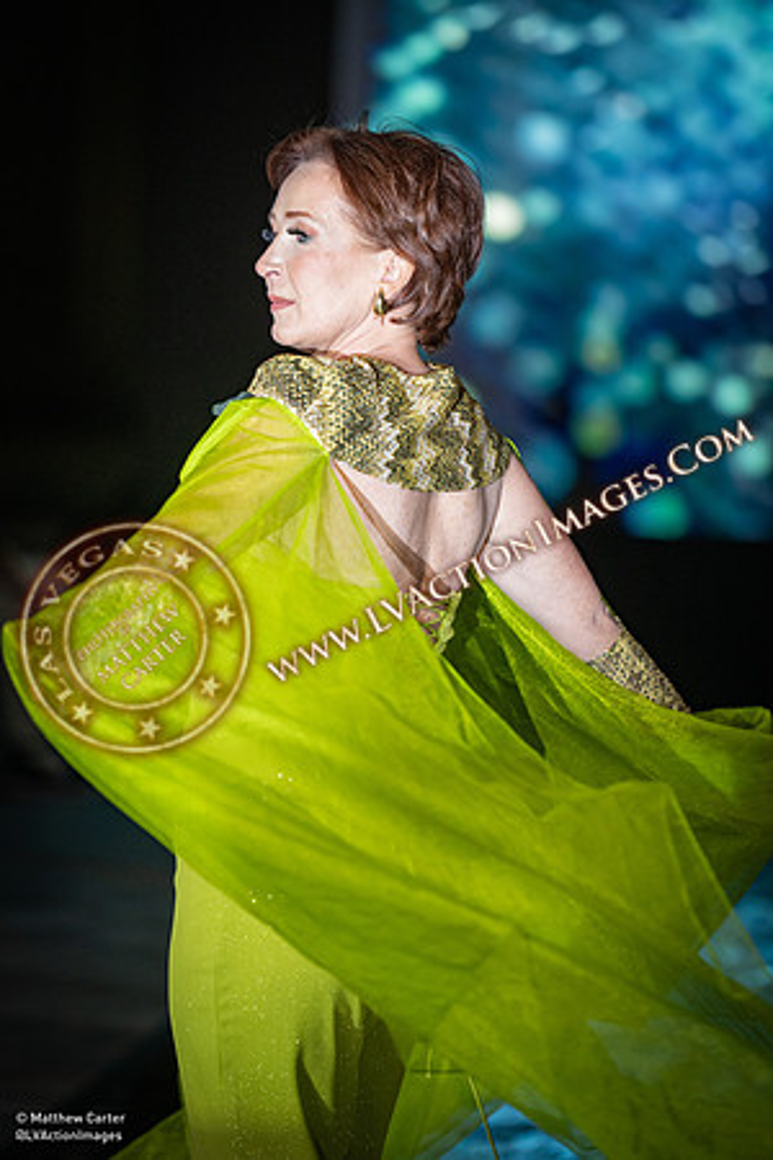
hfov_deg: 8.6
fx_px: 5153
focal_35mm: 160
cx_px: 386
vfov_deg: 12.8
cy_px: 580
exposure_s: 1/800
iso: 1600
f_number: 2.8
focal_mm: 160
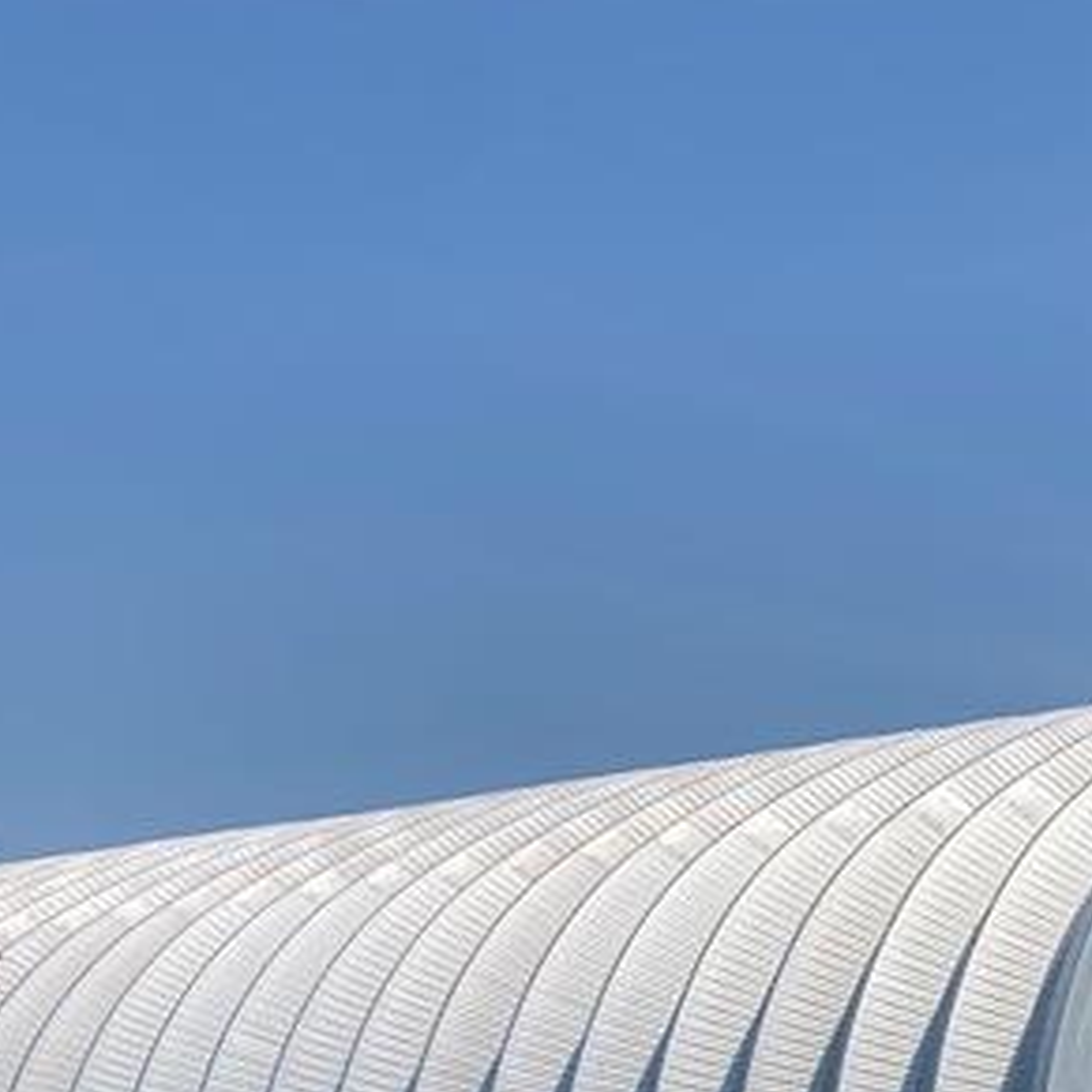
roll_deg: -0.4
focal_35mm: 81
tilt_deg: -1.2
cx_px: 1715
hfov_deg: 18.5
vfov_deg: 19.7
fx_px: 2891
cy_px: 1415
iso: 32
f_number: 1.8
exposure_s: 1/4808
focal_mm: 4.25
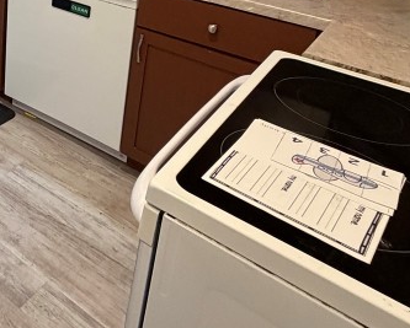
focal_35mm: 42
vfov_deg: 30.8
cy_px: -55
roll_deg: +1.0
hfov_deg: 32.9
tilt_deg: -14.5
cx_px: -119
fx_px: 510
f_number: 2.2
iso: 320
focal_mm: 2.22
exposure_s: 1/60
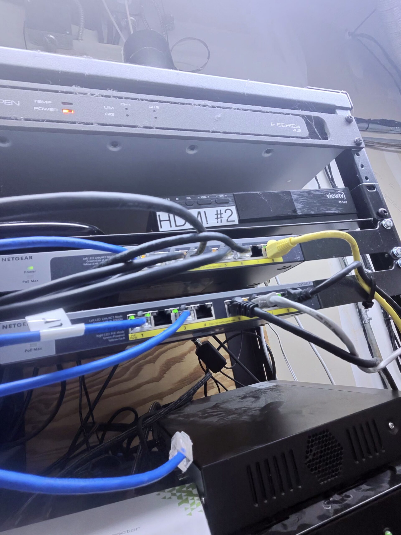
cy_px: 268
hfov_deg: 89.9
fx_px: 201
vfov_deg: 106.2
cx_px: 200
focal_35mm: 13
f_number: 2.2
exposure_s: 1/59.9
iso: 133
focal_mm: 2.24
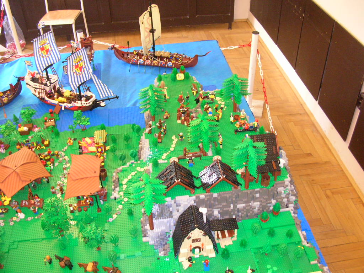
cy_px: 136
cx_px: 182
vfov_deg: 40.7
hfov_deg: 52.6
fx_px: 368
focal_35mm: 35
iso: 200
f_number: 2.8
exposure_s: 1/5.8
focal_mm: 5.8
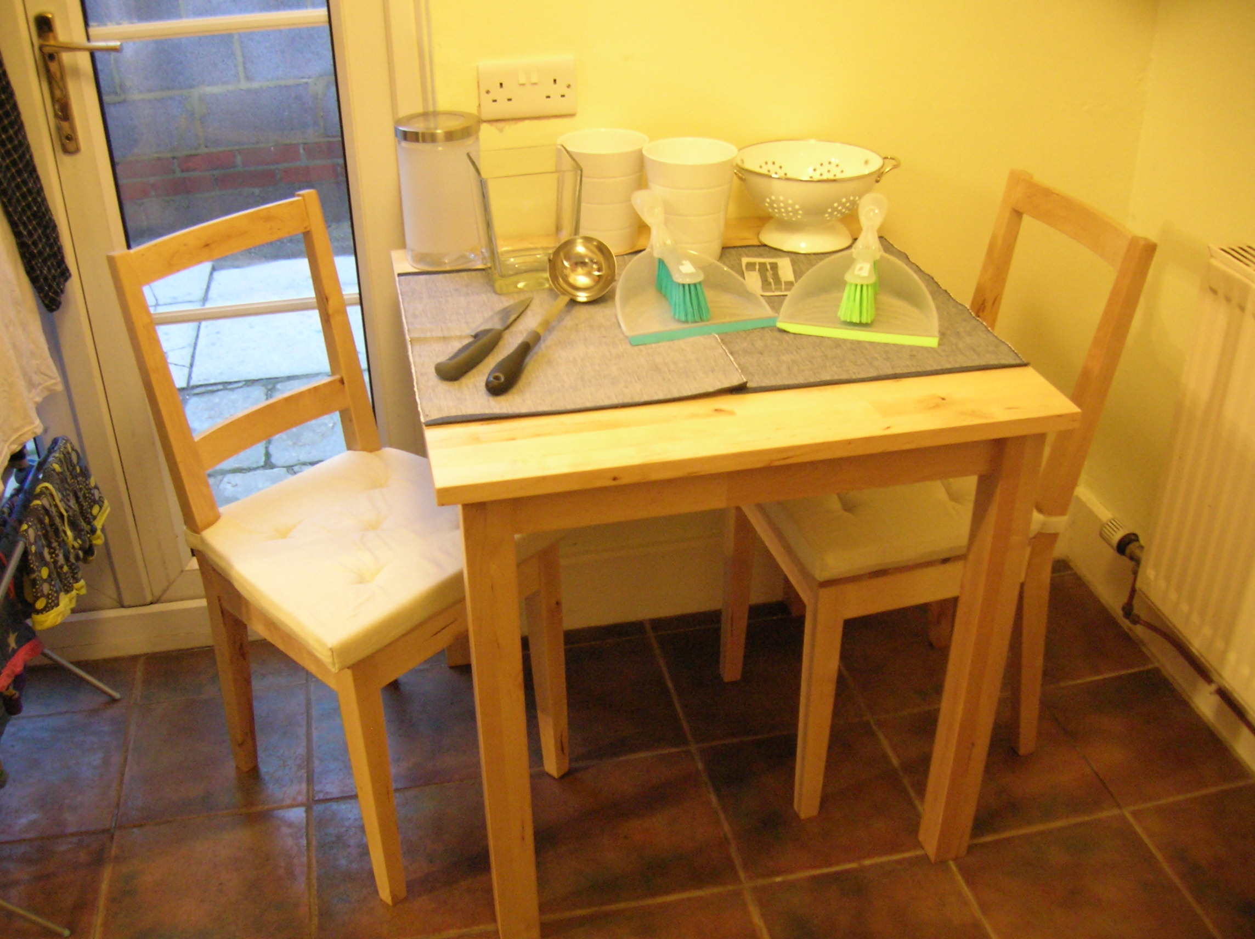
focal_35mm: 34
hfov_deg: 54.0
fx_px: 1232
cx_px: 628
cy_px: 470
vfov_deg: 41.7
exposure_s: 1/2.4
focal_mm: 5.7
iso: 200
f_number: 2.9
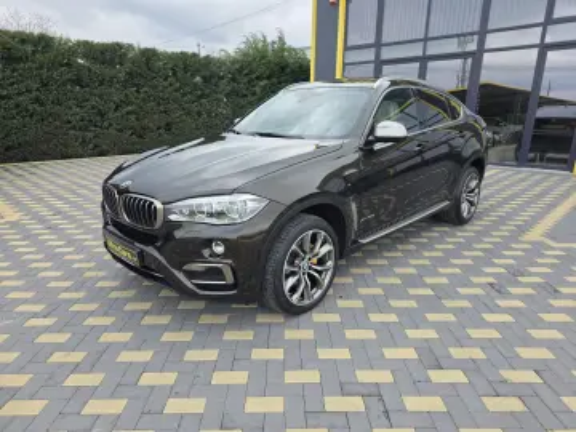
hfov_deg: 73.9
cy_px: 216
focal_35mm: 23
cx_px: 288
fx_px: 383
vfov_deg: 58.9
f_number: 1.7
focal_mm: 6.25
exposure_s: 1/1304
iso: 80
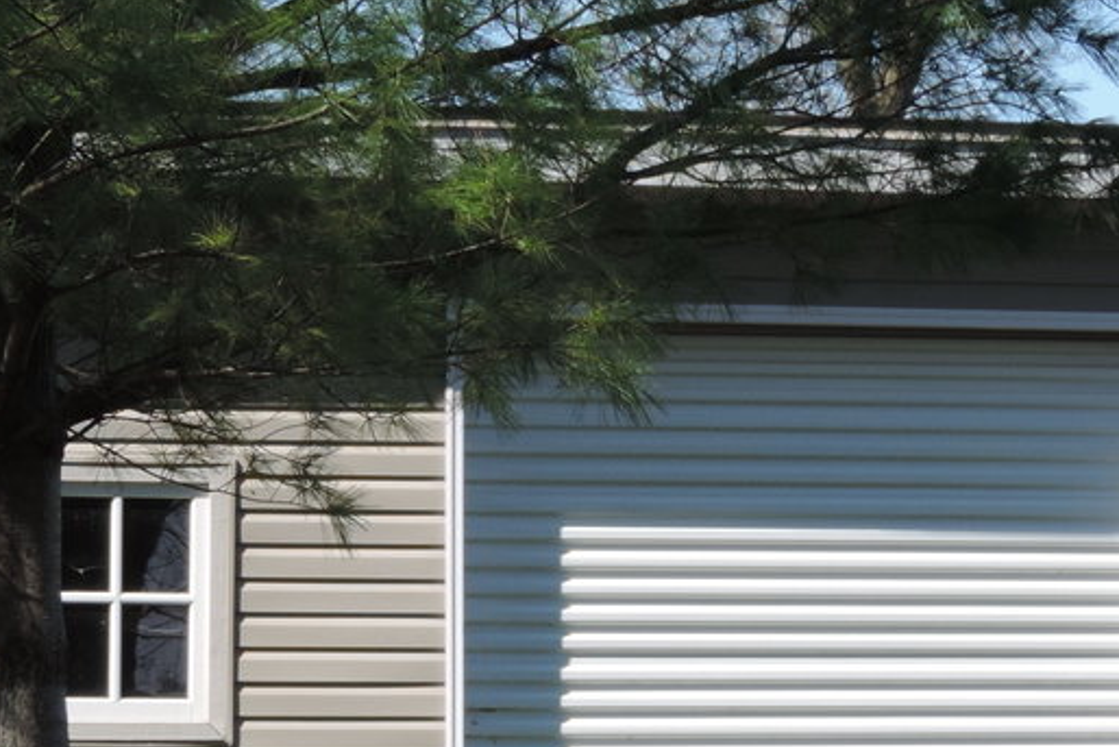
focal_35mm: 204
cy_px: 592
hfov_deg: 10.1
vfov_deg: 6.7
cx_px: 636
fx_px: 6342
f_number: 3.9
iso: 80
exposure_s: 1/400
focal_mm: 12.4
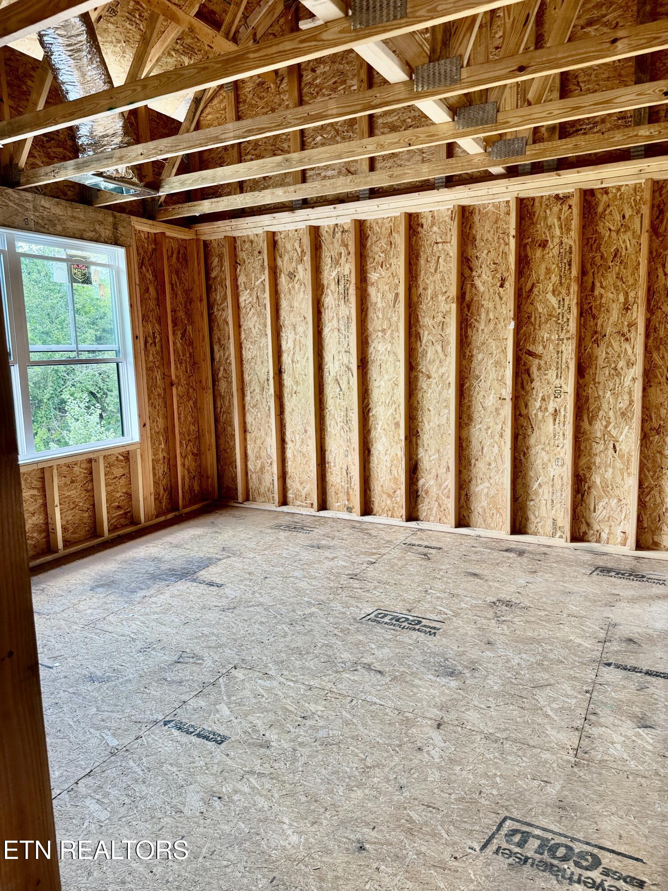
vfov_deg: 71.6
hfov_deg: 56.8
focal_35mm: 24
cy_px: 446
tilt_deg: -7.3
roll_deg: +0.6
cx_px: 334
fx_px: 618
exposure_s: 1/121
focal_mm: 6.76
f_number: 1.78
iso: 80
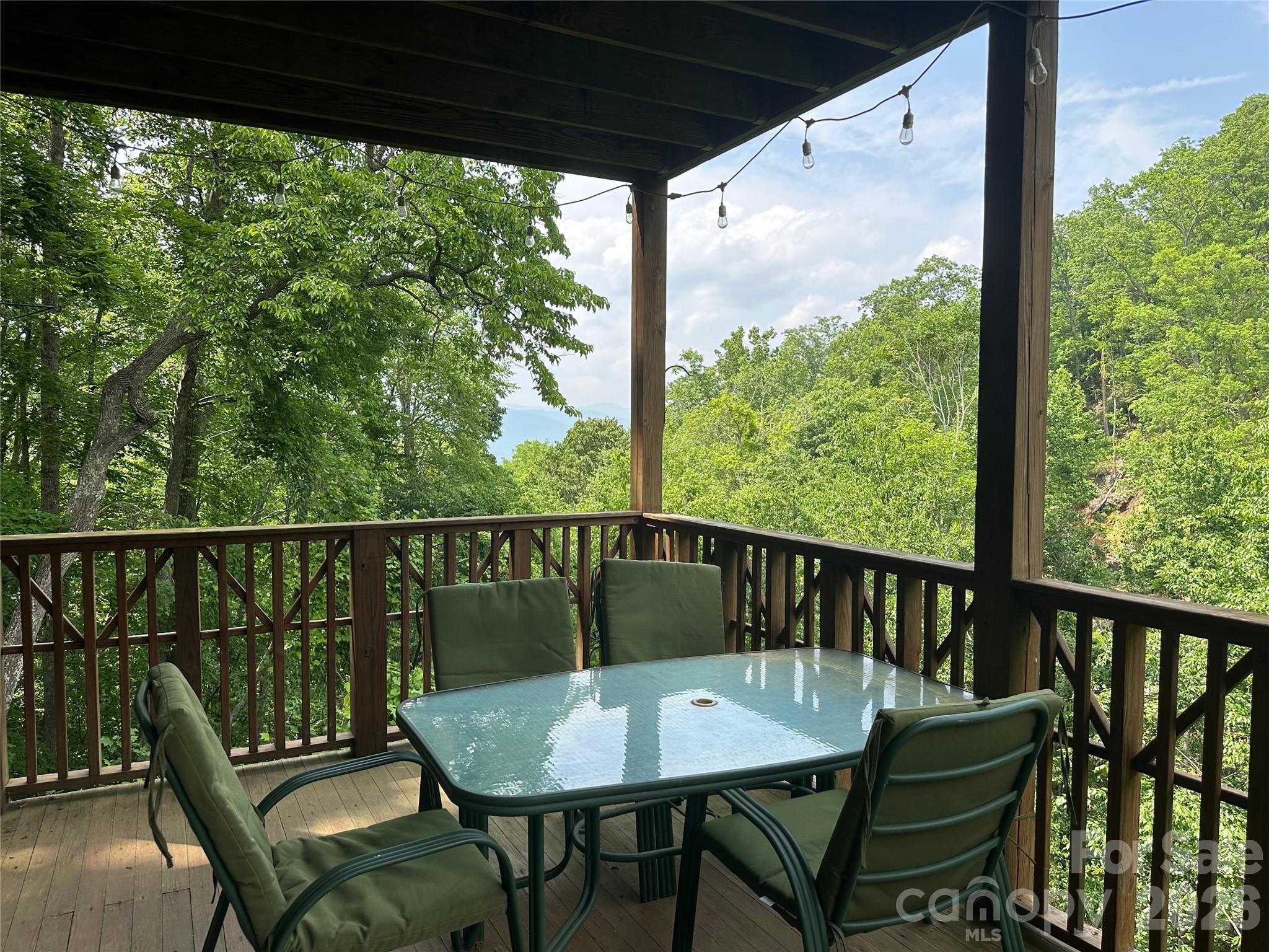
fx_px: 880
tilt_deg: -3.2
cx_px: 634
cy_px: 476
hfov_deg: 71.6
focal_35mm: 24
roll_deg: +0.4
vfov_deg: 56.8
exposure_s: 1/1304
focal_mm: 6.86
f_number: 1.78
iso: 80
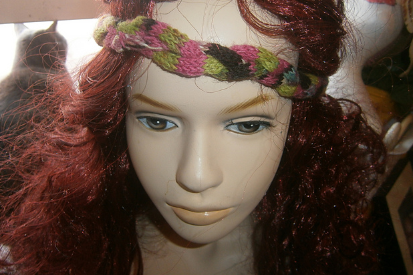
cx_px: 209
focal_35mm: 28
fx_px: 321
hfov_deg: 65.5
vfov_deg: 46.3
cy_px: 117
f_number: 2.8
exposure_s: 1/30
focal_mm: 4.7
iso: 125
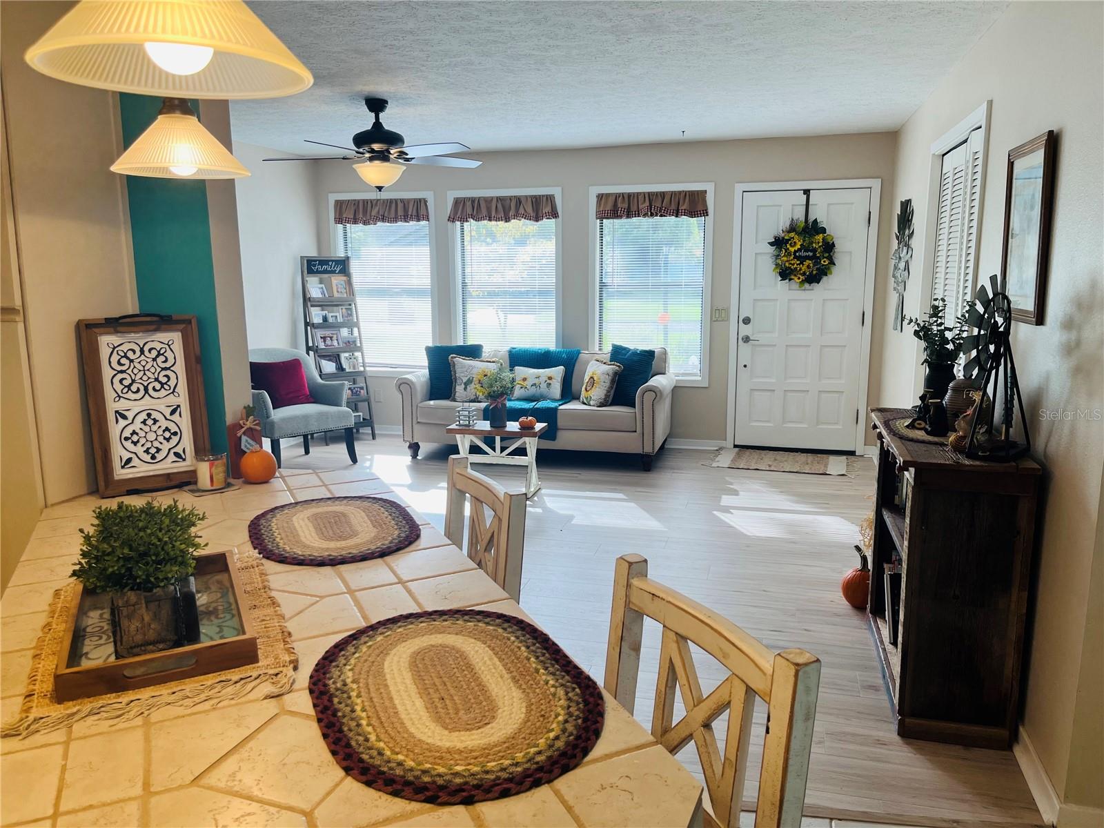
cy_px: 414
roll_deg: -0.1
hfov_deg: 67.3
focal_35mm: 26
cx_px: 552
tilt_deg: -10.9
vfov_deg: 53.1
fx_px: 829
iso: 40
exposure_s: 1/186
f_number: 1.6
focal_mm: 5.1
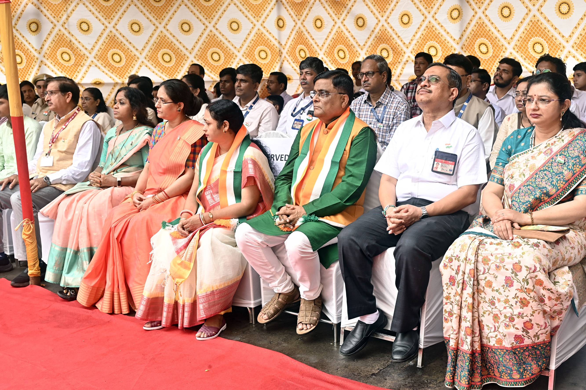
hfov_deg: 44.5
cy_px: 195
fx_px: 716
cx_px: 293
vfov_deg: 30.5
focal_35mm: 44
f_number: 7.1
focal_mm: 44
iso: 400
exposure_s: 1/125
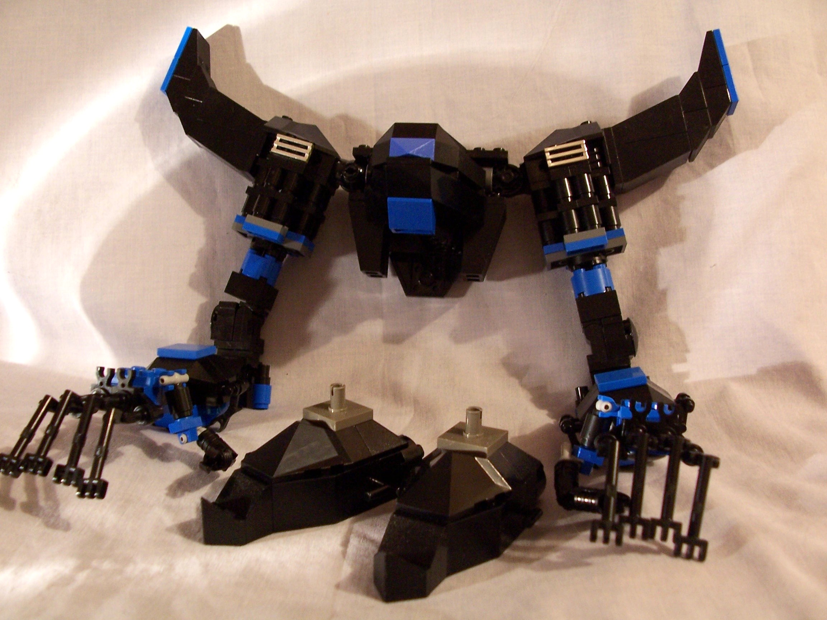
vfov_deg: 40.7
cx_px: 414
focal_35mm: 35
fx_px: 836
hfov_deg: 52.6
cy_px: 310
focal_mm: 6
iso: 140
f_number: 2.8
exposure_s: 1/8
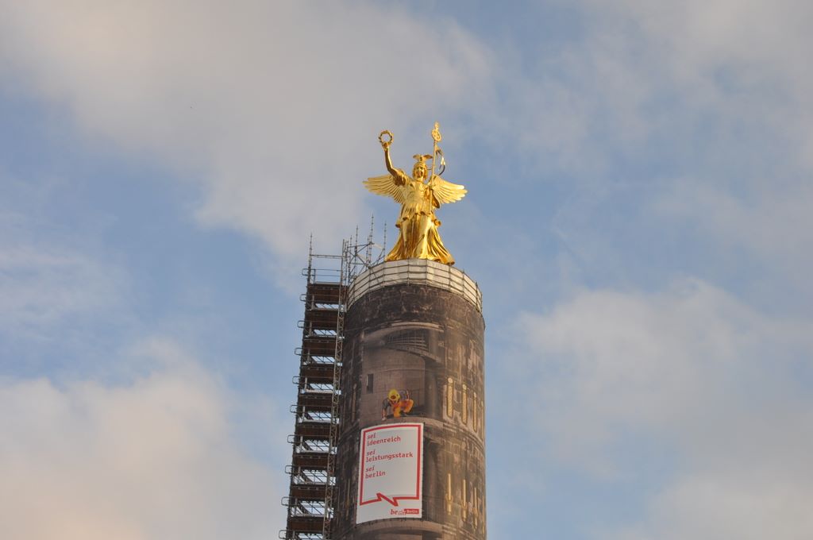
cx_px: 406
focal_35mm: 60
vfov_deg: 22.6
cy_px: 270
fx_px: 1353
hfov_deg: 33.4
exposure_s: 1/100
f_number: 10
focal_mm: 40
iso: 200
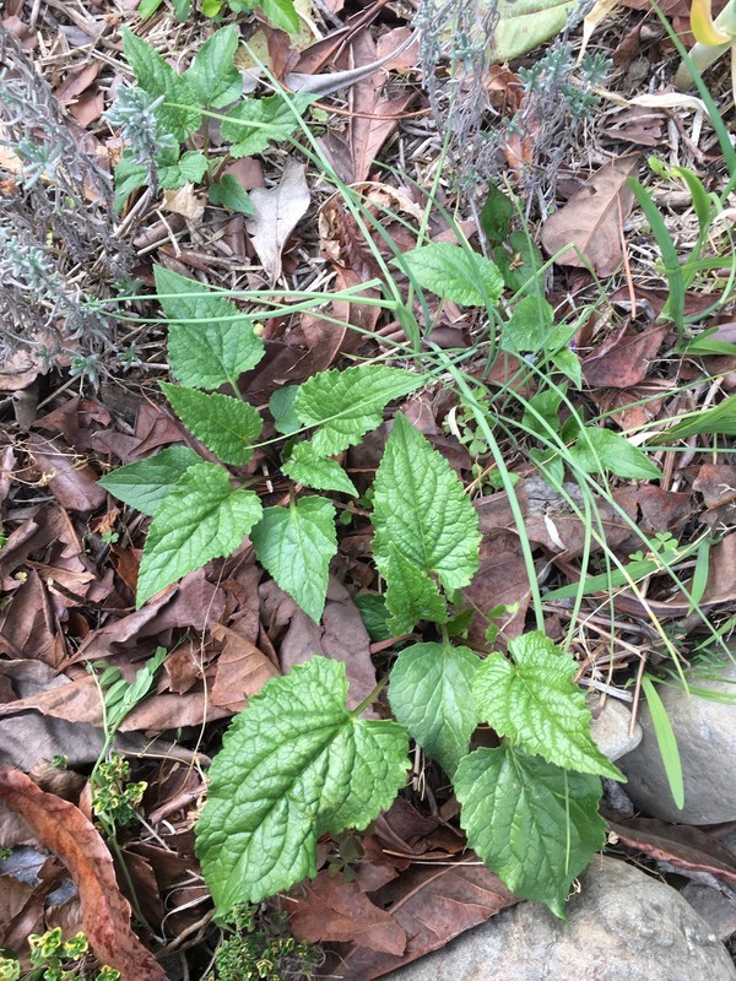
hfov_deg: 48.2
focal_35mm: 29
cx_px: 368
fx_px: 822
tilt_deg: -71.7
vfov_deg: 61.7
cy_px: 490
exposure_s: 1/120
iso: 40
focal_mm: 4.15
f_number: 2.2
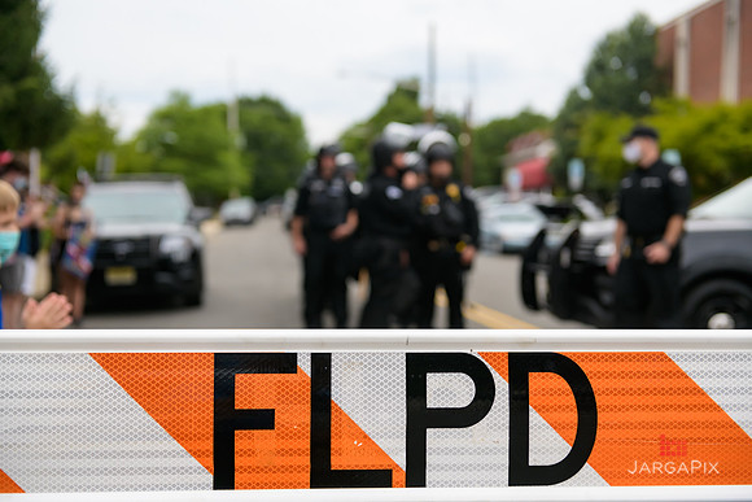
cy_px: 251
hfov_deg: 41.1
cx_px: 376
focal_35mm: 48
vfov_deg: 28.1
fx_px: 1003
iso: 200
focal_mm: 48
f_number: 3.2
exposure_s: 1/640
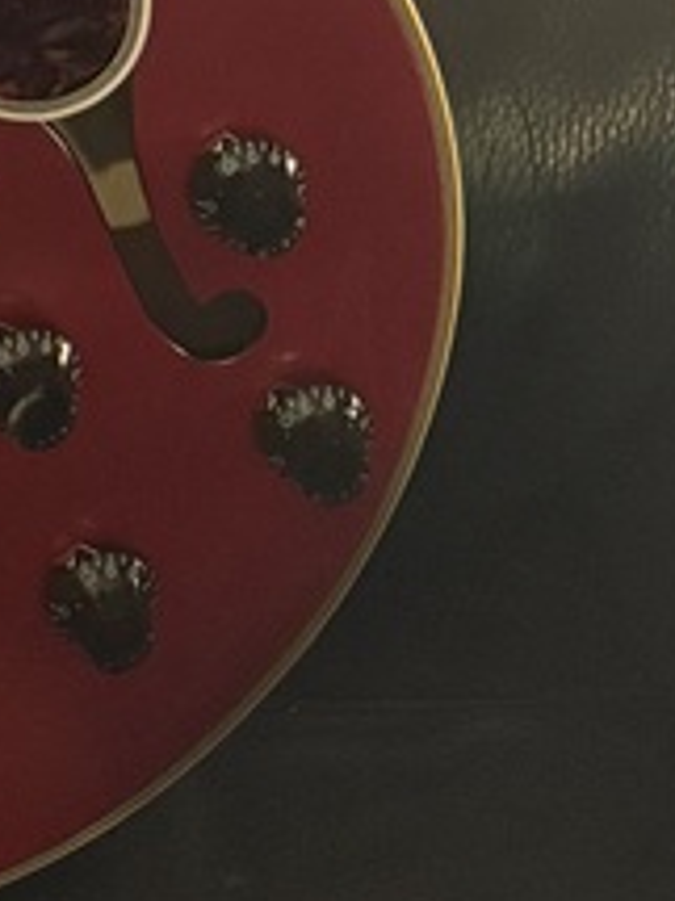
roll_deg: +1.9
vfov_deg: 11.4
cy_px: -1458
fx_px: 3487
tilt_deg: -31.6
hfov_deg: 10.5
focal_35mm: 134
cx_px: -461
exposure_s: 1/28
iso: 1000
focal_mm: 6.76
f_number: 1.78
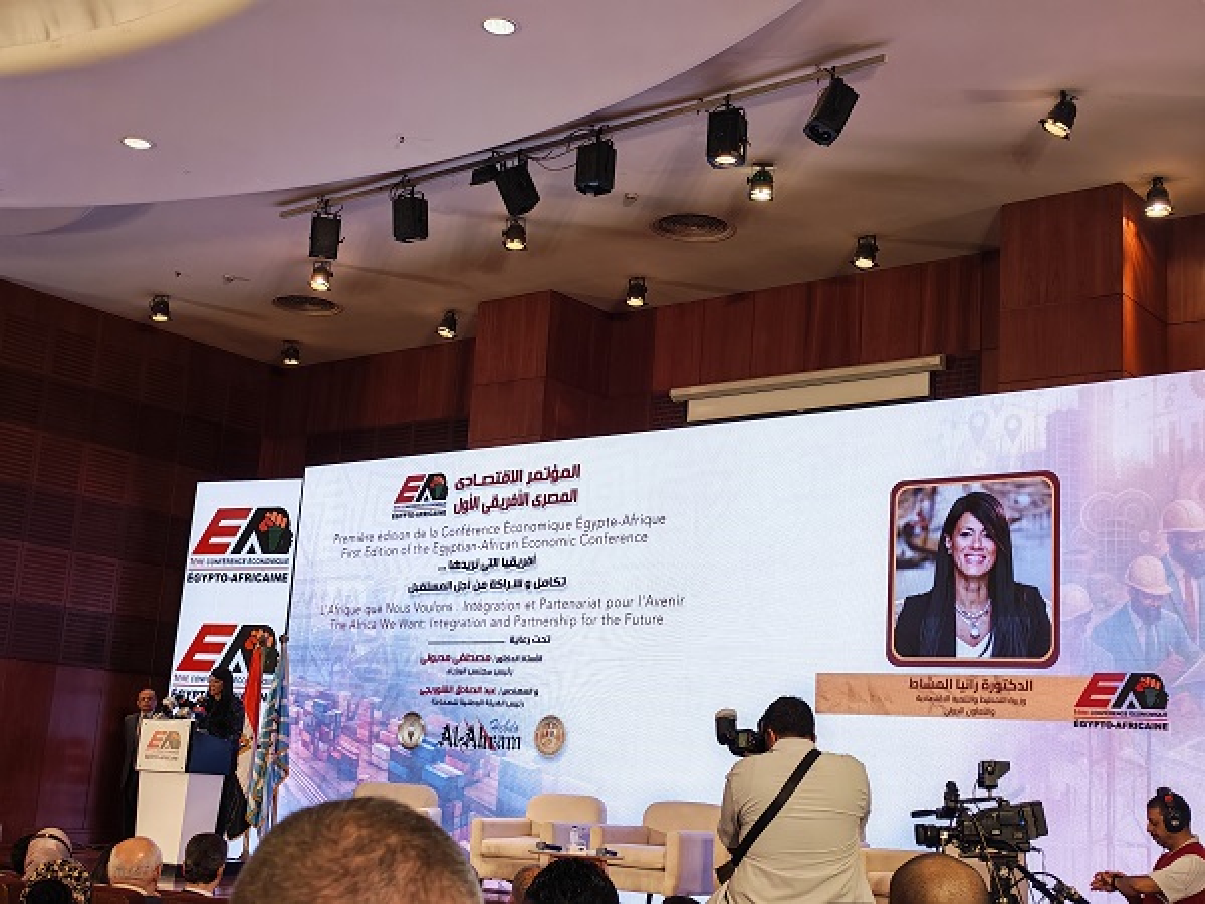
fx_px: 1671
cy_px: 452
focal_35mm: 48
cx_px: 602
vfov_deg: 30.3
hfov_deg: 39.7
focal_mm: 6.12
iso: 500
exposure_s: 1/100
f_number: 1.9
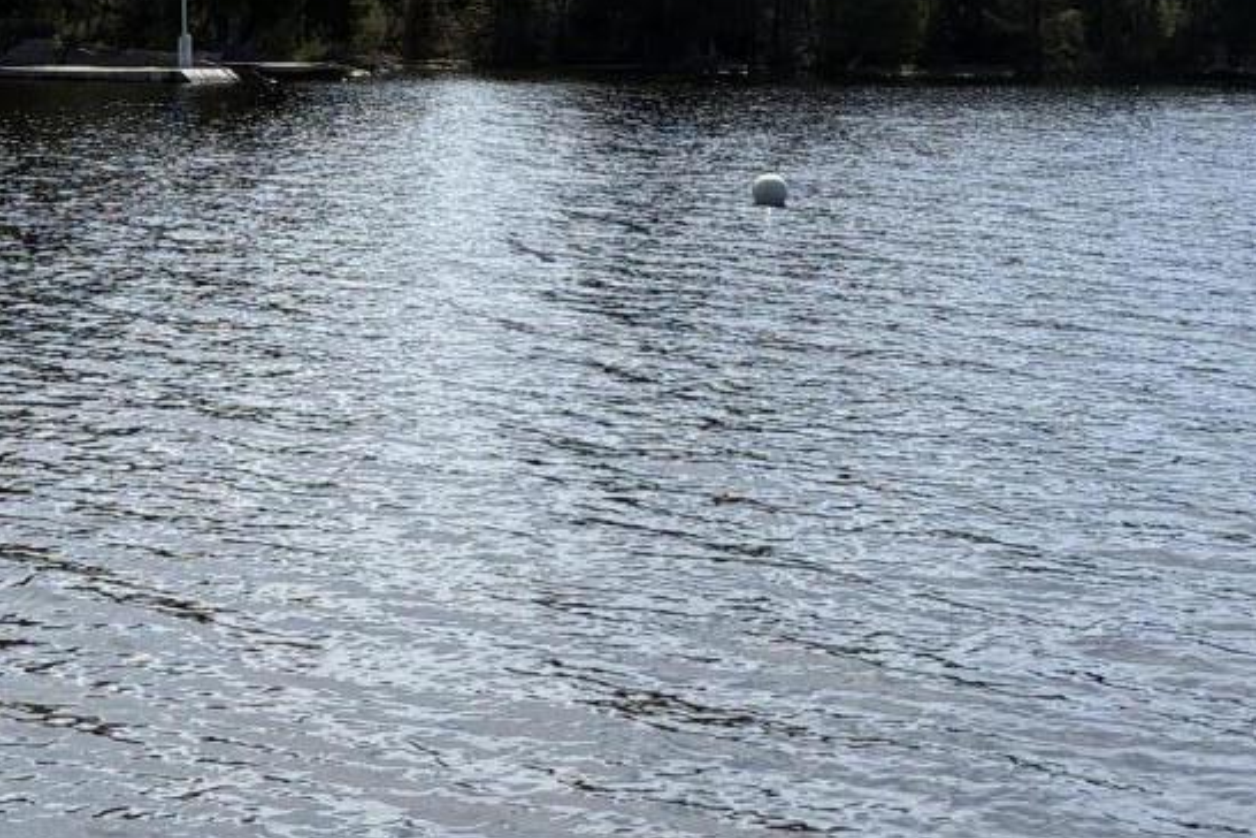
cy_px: 143
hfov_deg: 20.0
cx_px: 16
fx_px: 3454
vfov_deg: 13.7
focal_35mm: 99
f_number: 1.6
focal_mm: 5.96
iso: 50
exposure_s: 1/6993
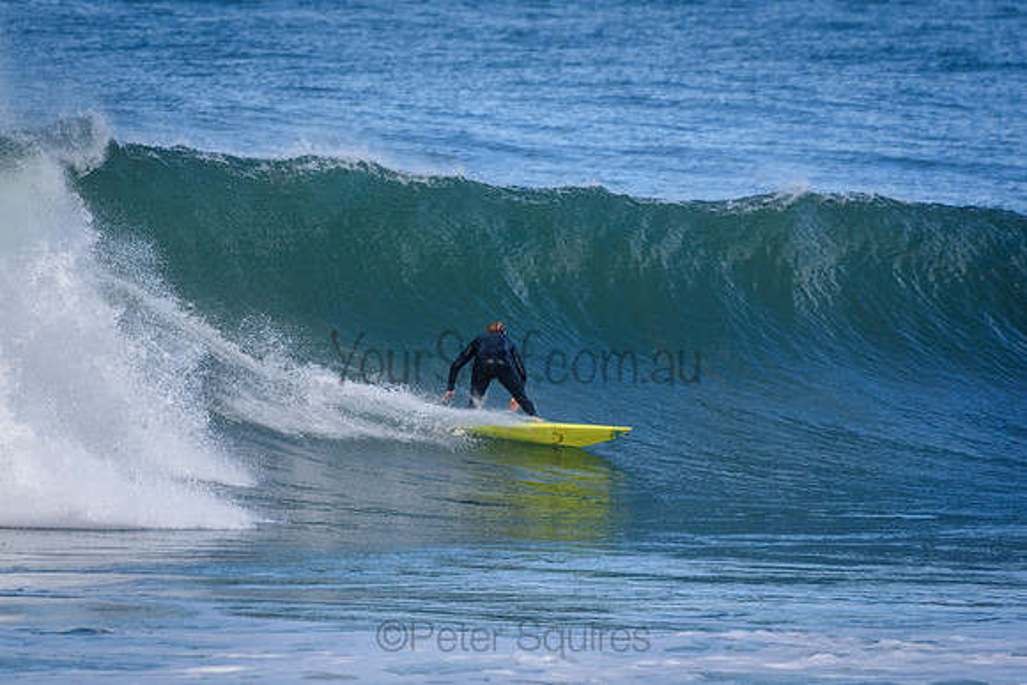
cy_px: 342
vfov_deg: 2.3
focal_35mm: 600
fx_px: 17120
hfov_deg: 3.4
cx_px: 514
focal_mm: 400
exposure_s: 1/2000
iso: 450
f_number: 5.6
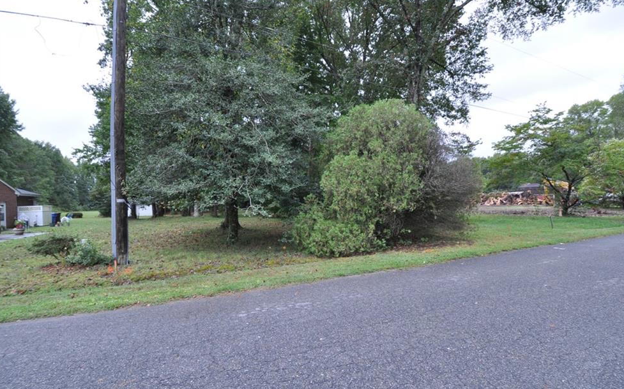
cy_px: 188
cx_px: 323
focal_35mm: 16
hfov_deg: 97.8
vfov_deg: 71.2
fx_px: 272
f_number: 10
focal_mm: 10
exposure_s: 1/60
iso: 500
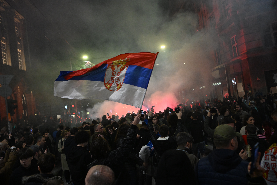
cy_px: 92
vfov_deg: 45.0
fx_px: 223
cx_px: 138
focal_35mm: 29
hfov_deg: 63.7
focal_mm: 29
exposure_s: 1/640
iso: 6400
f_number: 4
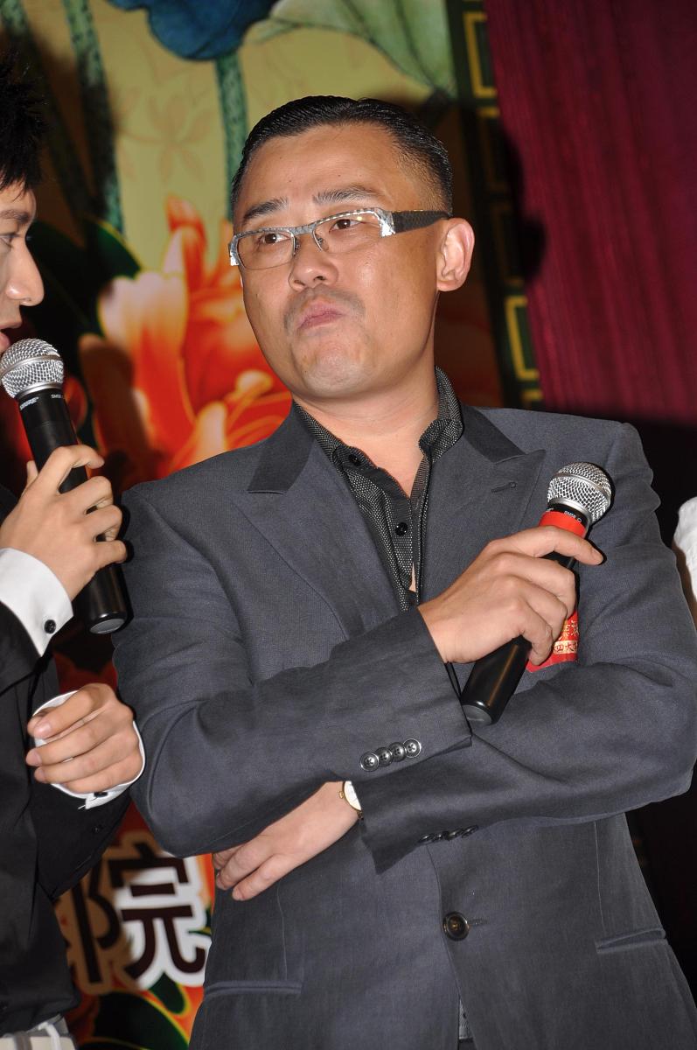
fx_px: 6333
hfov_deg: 6.3
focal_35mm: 218
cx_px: 348
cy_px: 525
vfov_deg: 9.5
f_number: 7.1
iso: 200
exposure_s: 1/160
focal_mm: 145
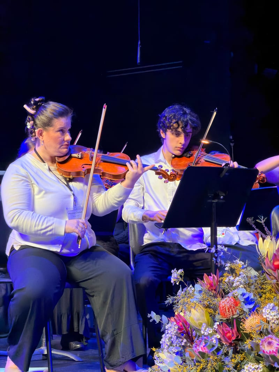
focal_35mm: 100
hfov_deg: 14.8
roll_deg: -0.2
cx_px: 140
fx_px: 1074
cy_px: 186
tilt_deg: +2.8
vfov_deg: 19.6
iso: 800
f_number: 2.8
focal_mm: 16.89
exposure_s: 1/40
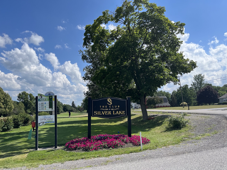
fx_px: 171
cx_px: 114
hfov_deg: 67.3
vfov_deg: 53.1
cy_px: 85
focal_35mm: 26
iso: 50
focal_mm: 5.1
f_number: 1.6
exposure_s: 1/4016
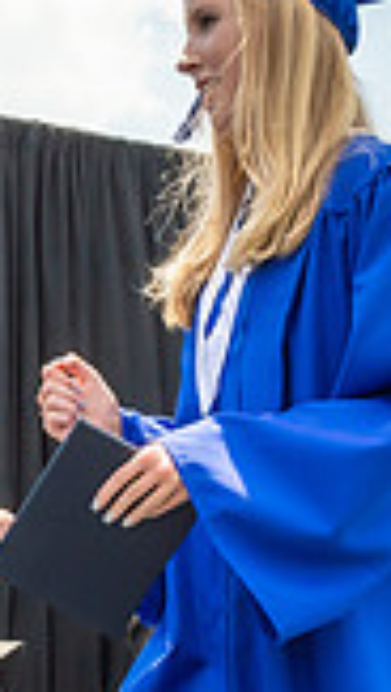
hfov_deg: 8.4
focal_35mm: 145
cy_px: 723
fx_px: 2666
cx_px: 260
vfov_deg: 14.5
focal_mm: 22
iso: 200
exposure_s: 1/640
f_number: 7.1
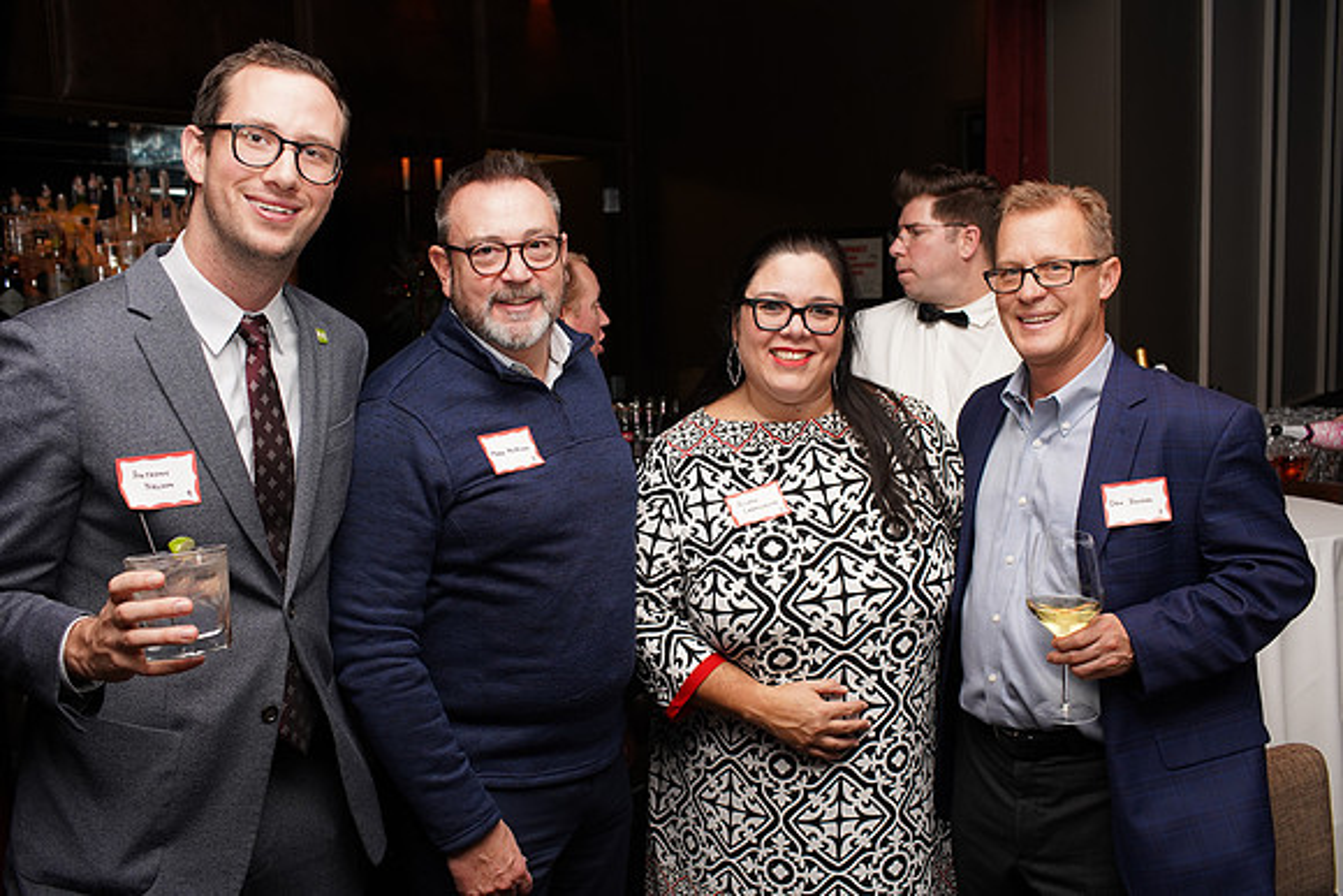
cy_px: 448
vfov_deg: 37.9
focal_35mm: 35
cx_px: 672
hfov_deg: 54.4
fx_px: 1306
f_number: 5
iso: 1000
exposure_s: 1/160
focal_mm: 35
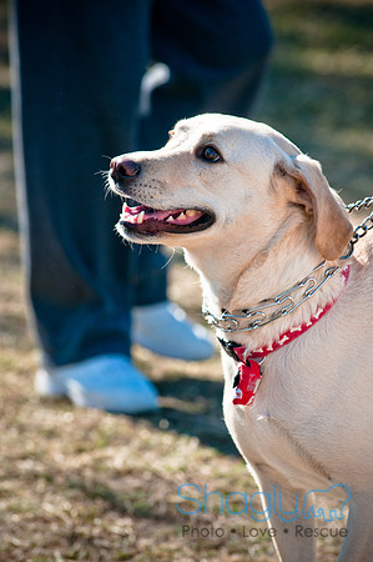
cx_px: 186
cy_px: 281
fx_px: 4673
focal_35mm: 300
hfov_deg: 4.6
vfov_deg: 6.9
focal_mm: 200
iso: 200
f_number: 5
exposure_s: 1/800
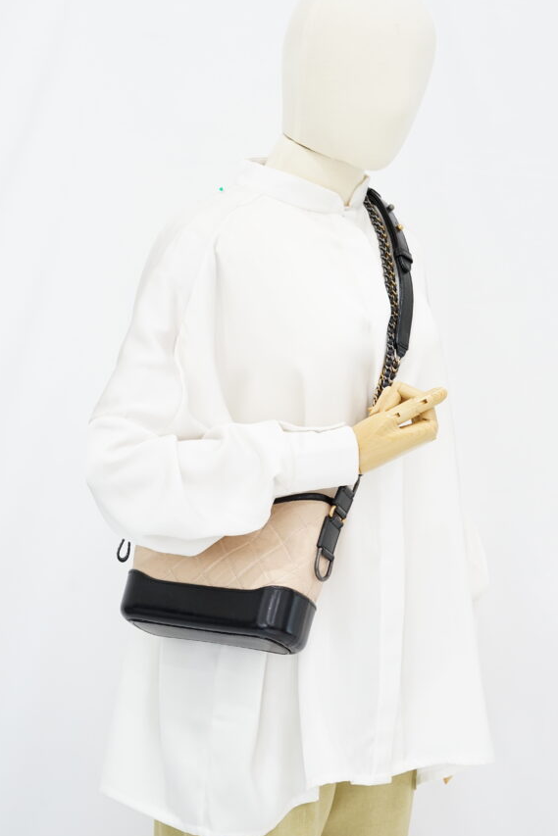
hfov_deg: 22.6
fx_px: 1394
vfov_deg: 33.4
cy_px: 435
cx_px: 281
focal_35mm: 60
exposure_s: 1/8
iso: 640
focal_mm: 50
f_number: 6.3
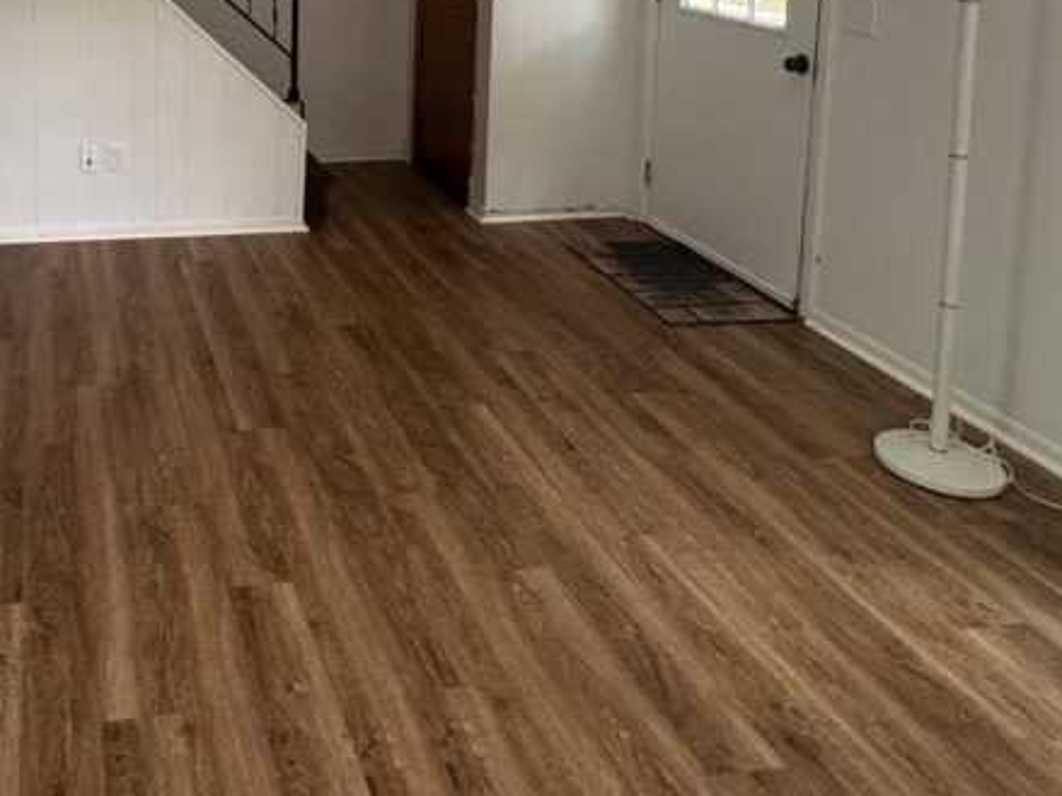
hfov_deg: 49.8
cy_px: -17
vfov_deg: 37.0
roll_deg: +0.2
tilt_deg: -5.9
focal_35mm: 34
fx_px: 1043
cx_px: 168
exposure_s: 1/60
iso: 500
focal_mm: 2.22
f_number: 2.2
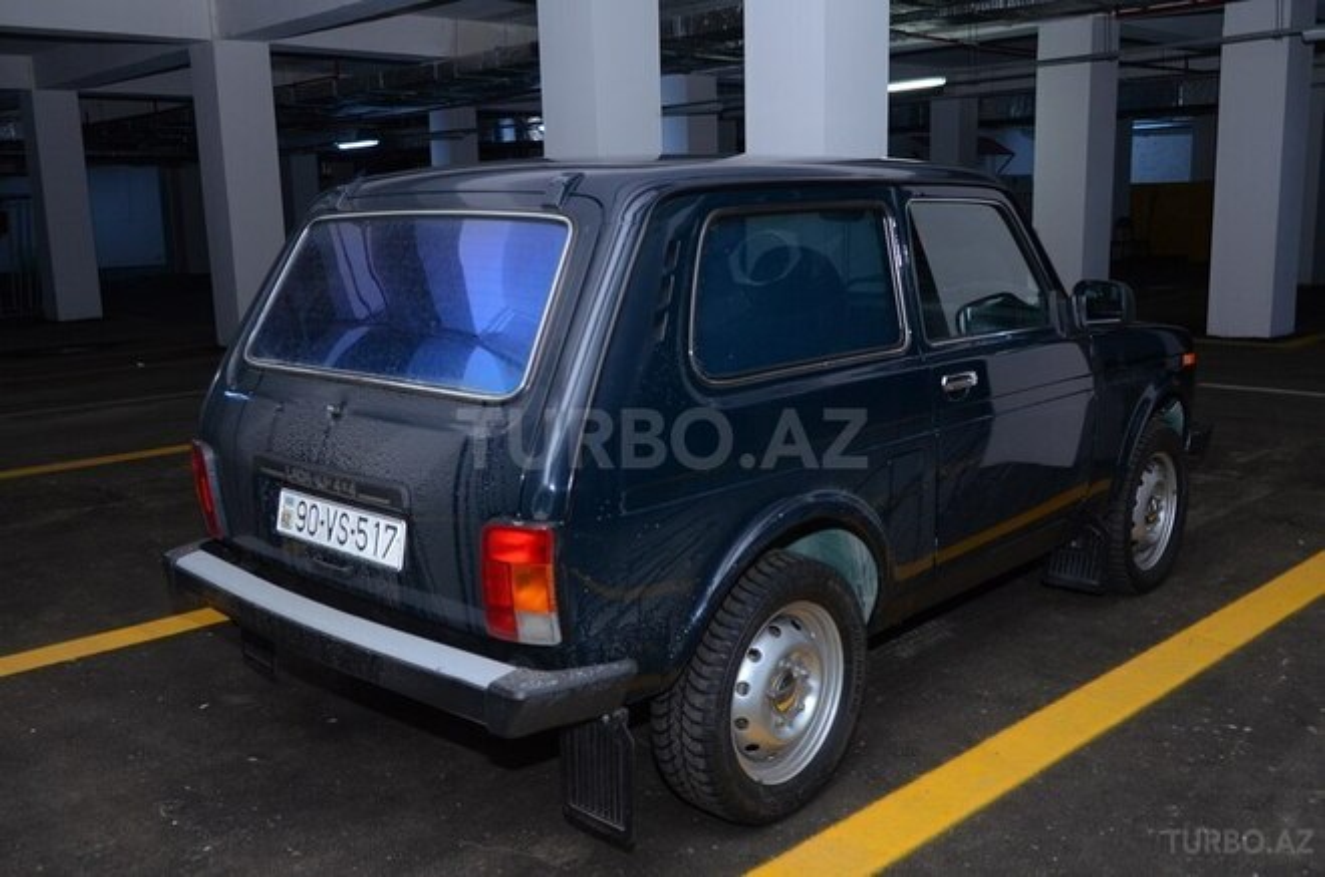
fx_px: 1212
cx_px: 662
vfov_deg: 39.8
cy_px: 438
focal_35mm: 33
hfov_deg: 57.3
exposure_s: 1/50
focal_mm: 22
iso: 1000
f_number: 5
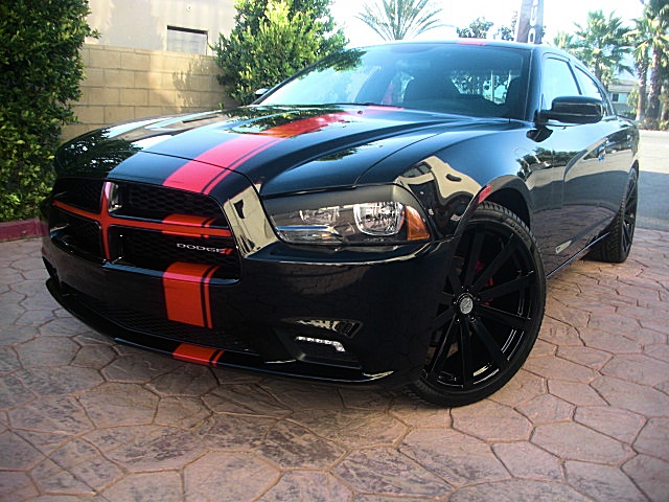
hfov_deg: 51.4
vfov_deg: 39.7
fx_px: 696
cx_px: 334
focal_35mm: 36
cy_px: 251
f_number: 2.8
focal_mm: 6.3
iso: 50
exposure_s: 1/100
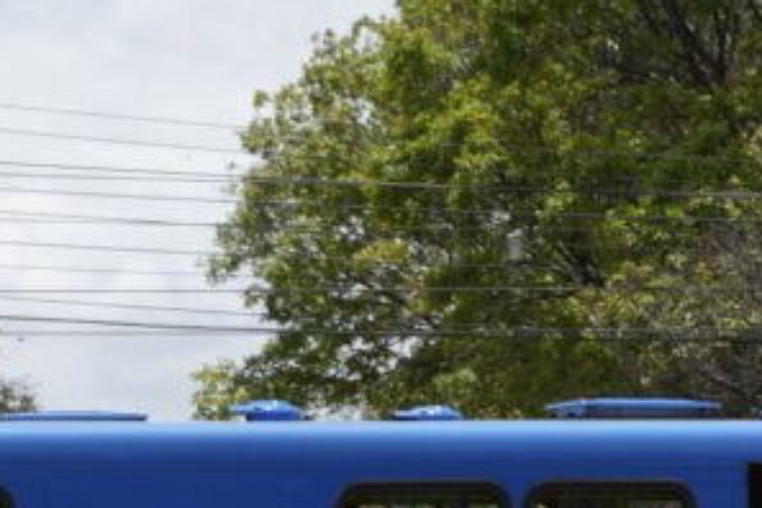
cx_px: 667
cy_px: 934
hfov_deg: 7.3
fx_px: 5990
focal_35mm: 283
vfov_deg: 4.8
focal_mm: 70
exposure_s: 1/500
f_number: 7.1
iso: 100
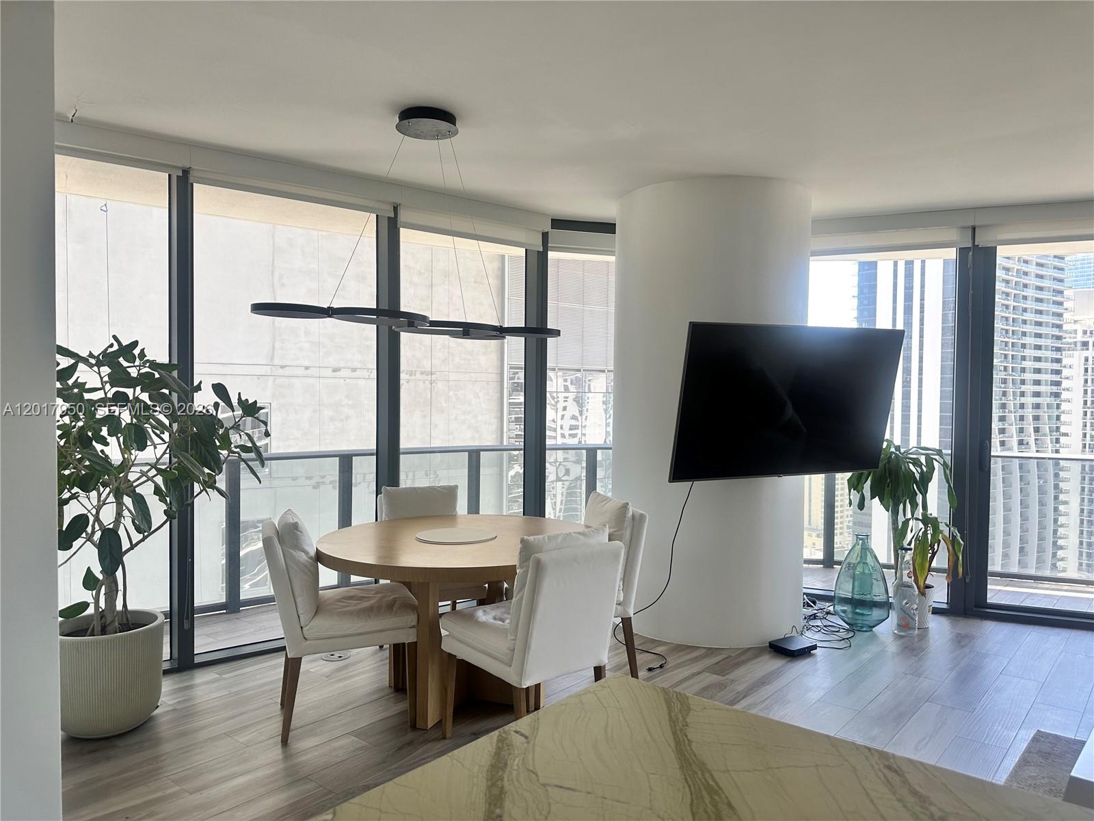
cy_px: 410
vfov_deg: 56.8
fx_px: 758
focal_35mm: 24
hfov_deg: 71.6
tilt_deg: -1.4
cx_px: 547
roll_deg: -0.6
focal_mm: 6.86
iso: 100
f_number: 1.78
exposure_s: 1/121
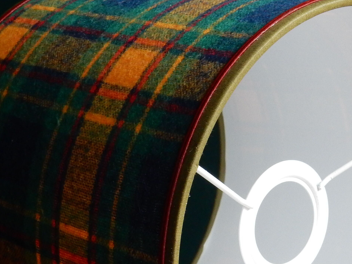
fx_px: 1261
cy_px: 232
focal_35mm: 124
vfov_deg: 11.9
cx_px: 171
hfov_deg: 15.9
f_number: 4.5
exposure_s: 1/13
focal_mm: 9
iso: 400
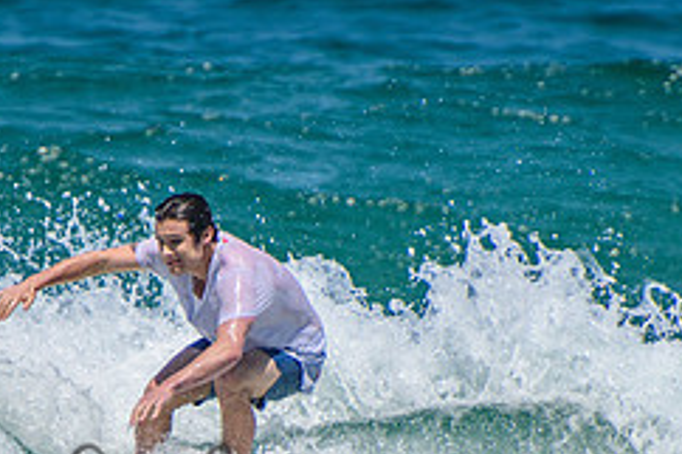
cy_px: 464
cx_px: 189
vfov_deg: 1.0
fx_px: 27261
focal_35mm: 1440
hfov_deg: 1.4
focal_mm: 400
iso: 250
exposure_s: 1/2000
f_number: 5.6
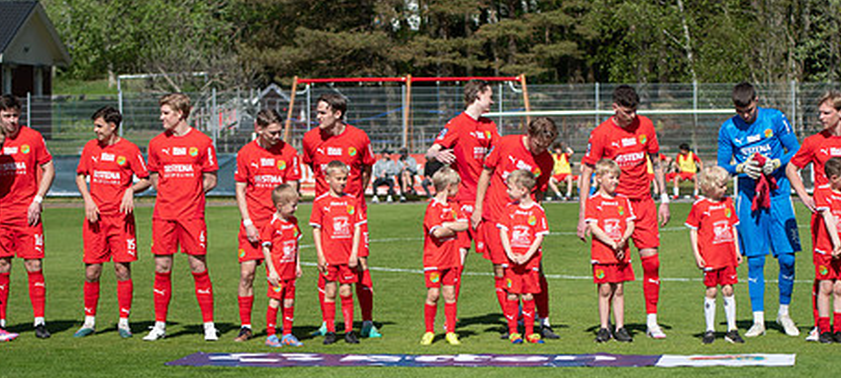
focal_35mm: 150
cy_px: 281
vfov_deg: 6.8
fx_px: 3196
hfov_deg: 15.0
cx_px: 463
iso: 110
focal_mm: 70
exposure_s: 1/2000
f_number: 3.2
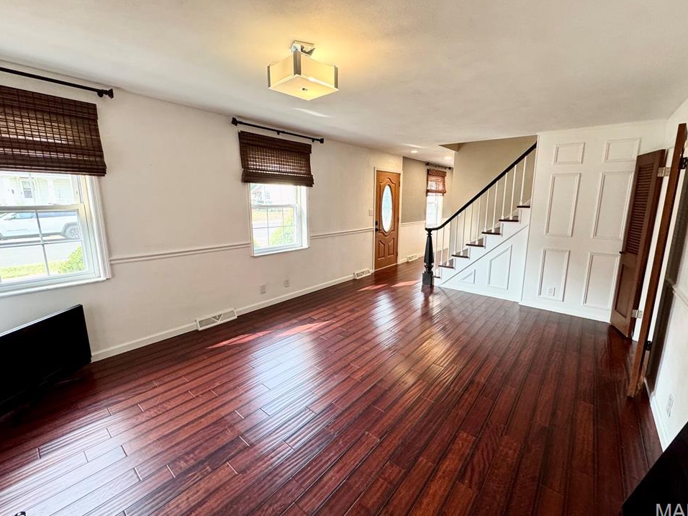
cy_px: 250
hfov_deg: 98.1
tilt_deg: -9.3
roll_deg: -0.2
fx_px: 298
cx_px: 359
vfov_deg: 81.7
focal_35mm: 15
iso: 250
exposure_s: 1/120
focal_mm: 2.22
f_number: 2.2
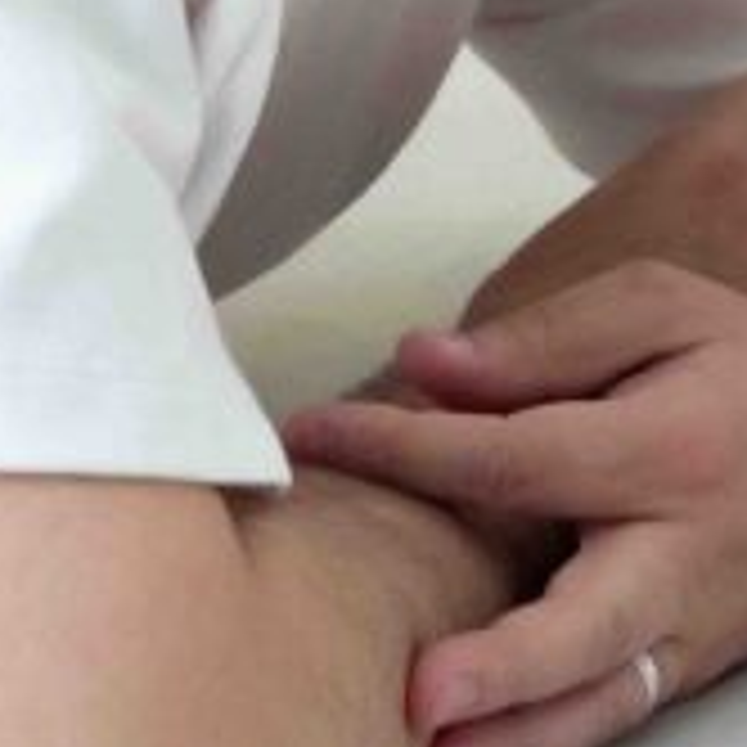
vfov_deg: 6.3
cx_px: 1192
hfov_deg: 6.3
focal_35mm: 272
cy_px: -414
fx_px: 6641
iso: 800
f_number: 3.5
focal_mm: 25
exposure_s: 1/200
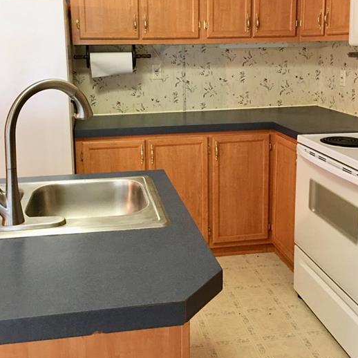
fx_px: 445
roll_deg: +0.6
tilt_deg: -8.2
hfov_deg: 43.8
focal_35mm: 38
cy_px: 124
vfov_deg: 43.3
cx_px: 165
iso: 100
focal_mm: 4.15
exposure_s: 1/15
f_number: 2.2
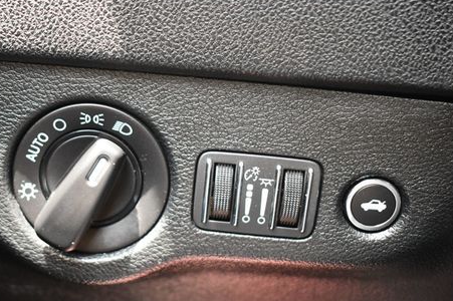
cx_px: 194
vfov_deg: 22.2
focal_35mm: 61
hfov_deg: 32.9
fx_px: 767
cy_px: 186
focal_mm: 29
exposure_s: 1/125
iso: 1600
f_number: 4.2
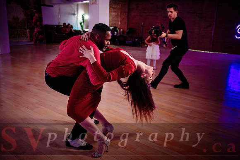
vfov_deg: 38.8
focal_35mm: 34
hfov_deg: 55.6
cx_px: 110
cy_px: 85
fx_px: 227
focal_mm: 28
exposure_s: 1/250
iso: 1600
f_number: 2
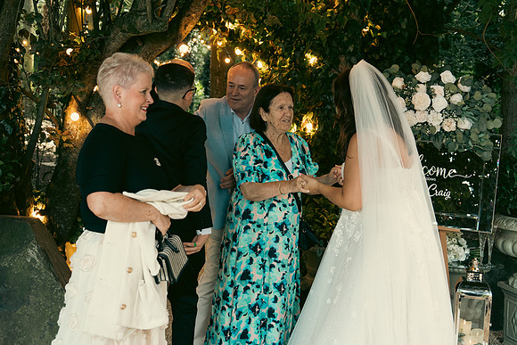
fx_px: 733
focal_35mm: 51
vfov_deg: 26.5
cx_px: 258
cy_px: 172
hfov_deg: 38.9
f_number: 3.5
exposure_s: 1/200
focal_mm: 34
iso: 640
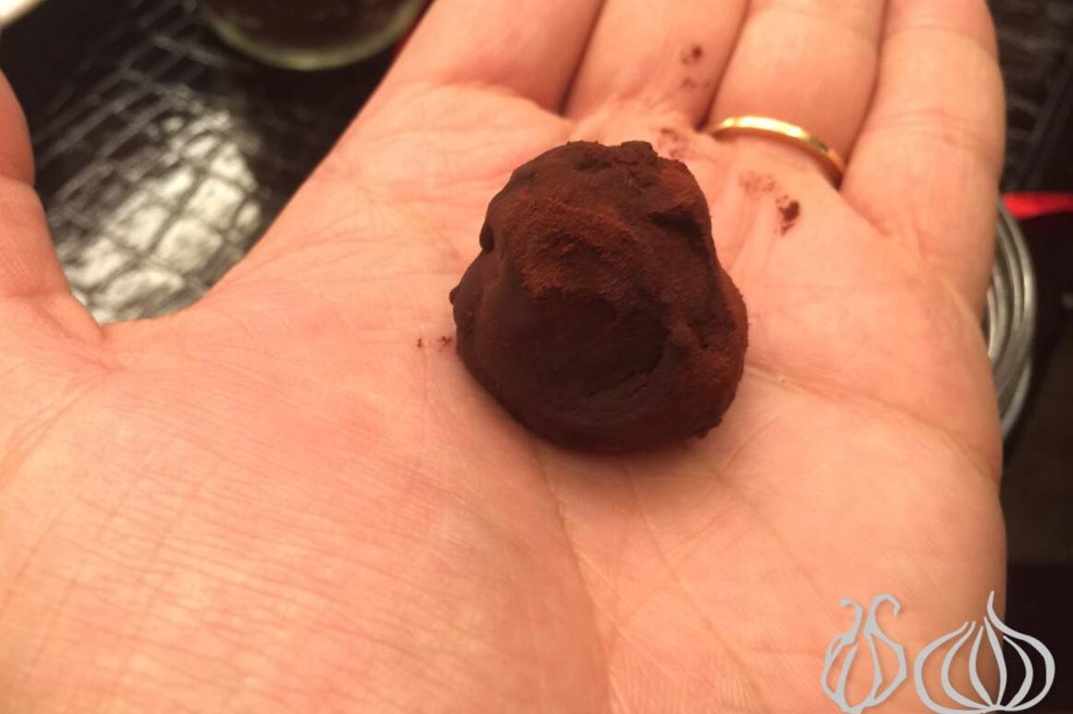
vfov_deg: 42.2
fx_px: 924
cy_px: 318
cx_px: 523
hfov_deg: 60.3
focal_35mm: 31
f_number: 2.2
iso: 64
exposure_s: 1/4
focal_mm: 4.15
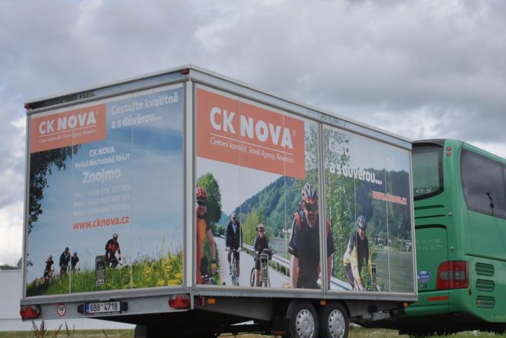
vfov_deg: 21.3
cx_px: 362
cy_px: 170
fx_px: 900
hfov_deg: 31.0
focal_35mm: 64
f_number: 3.8
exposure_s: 1/4000
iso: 500
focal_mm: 26
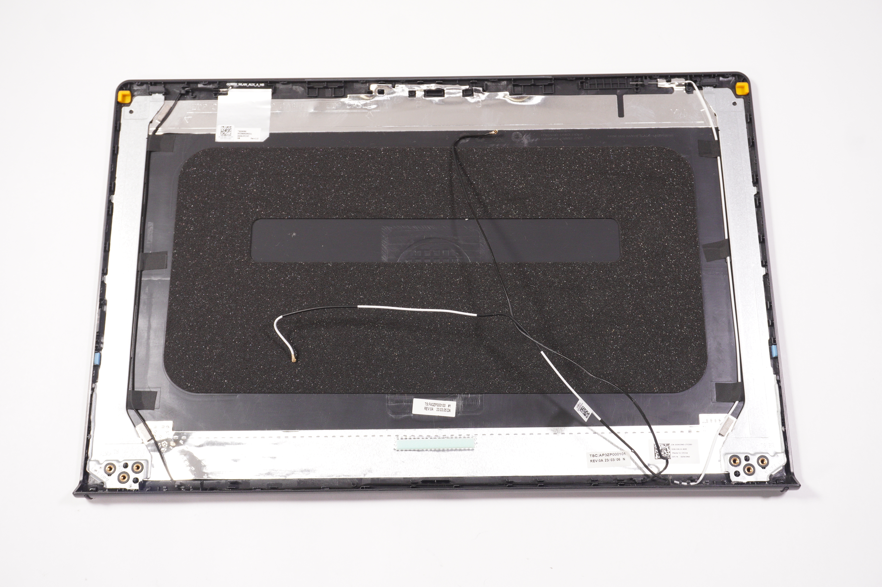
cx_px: 441
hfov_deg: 48.0
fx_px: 991
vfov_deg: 33.0
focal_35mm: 40
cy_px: 294
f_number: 6.3
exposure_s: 1/160
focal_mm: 27
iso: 800
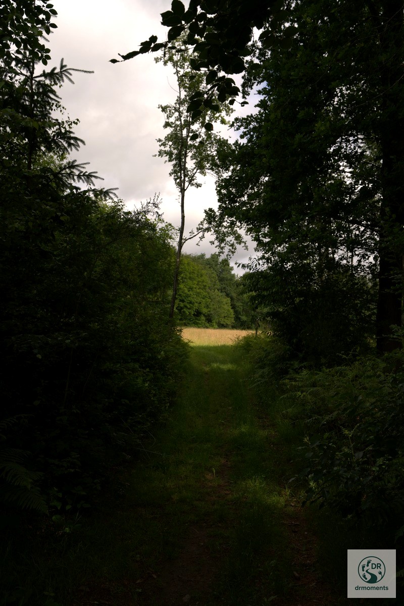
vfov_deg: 54.4
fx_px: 589
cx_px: 202
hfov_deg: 37.9
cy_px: 303
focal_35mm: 35
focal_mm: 35
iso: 100
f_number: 6.3
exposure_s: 1/200
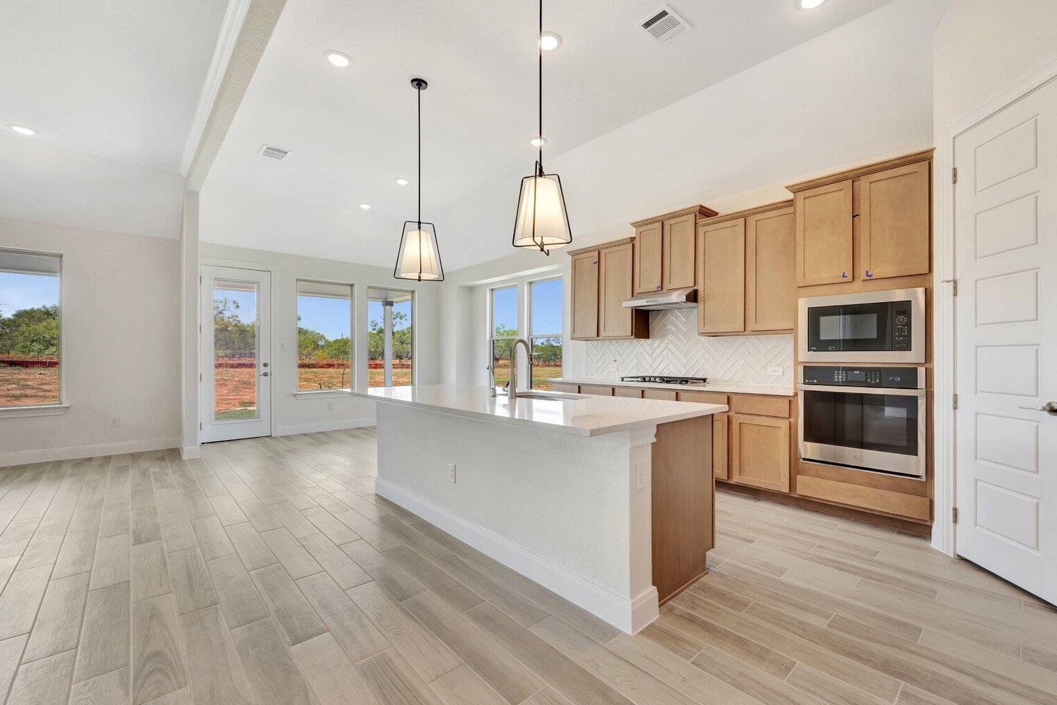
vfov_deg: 77.3
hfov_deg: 100.2
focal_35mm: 15
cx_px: 564
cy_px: 359
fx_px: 440
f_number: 9
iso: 100
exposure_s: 1/6
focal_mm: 14
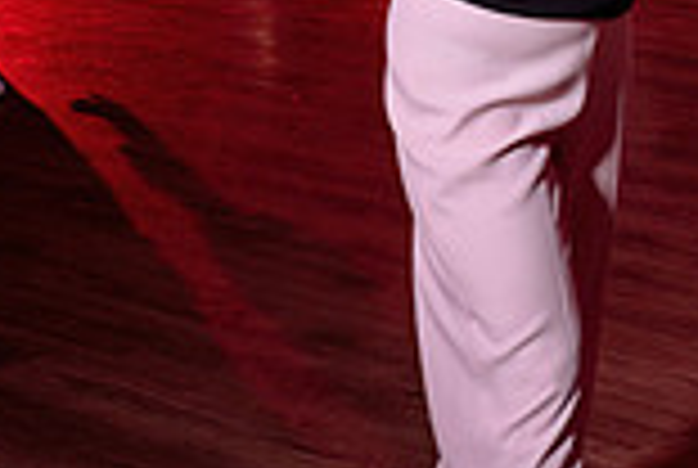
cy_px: 25
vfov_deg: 11.8
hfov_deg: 16.6
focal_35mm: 116
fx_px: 2253
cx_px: 914
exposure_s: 1/60
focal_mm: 27.5
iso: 800
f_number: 3.5
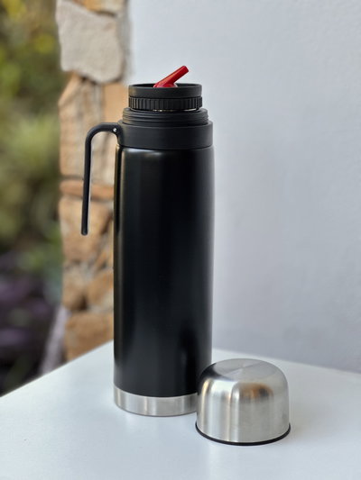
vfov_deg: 25.3
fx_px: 1070
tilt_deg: -12.6
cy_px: 240
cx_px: 180
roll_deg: -0.1
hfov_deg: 19.1
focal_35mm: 77
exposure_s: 1/121
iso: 100
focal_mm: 9
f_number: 2.8
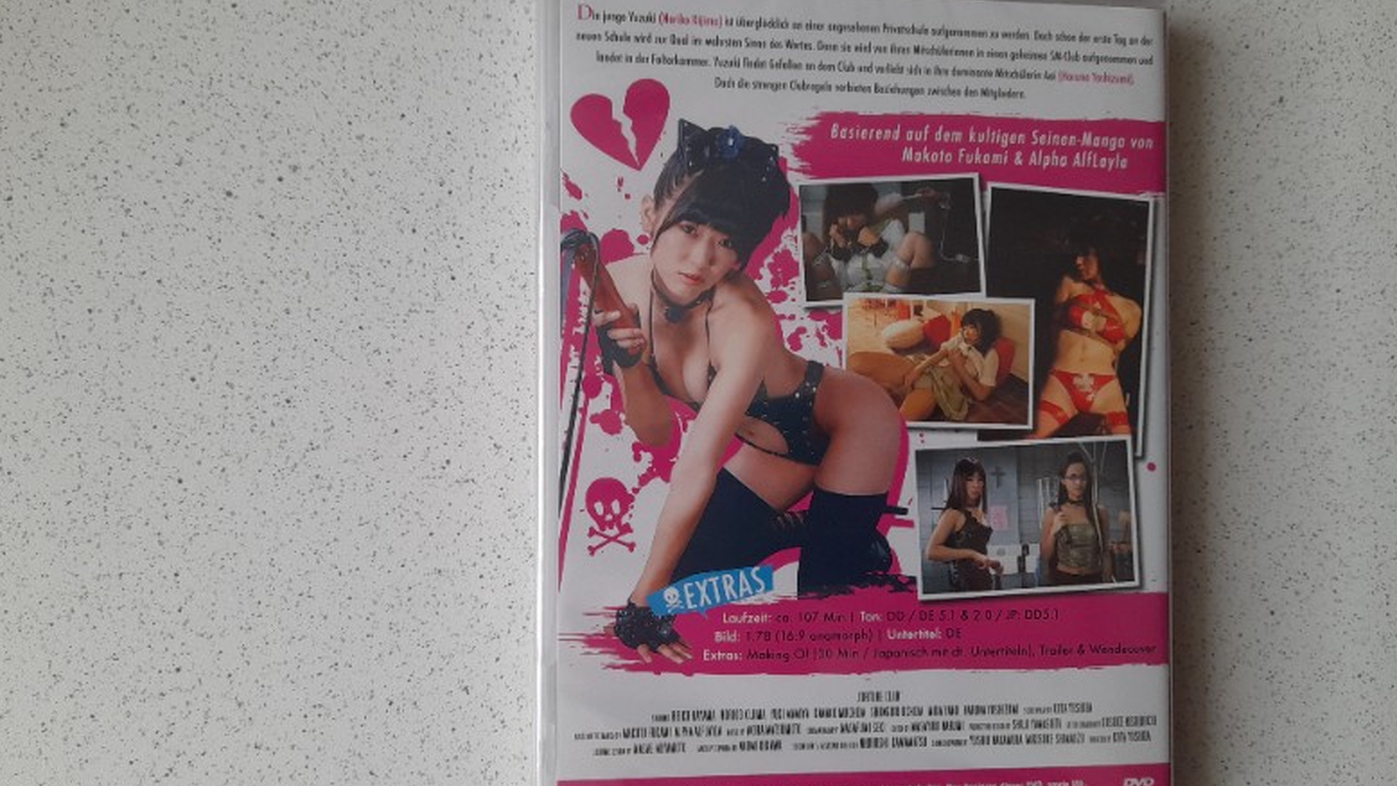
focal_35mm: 28
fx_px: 1037
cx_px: 682
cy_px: 416
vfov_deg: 41.5
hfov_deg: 67.9
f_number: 2
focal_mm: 4.6
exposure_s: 1/50
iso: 100
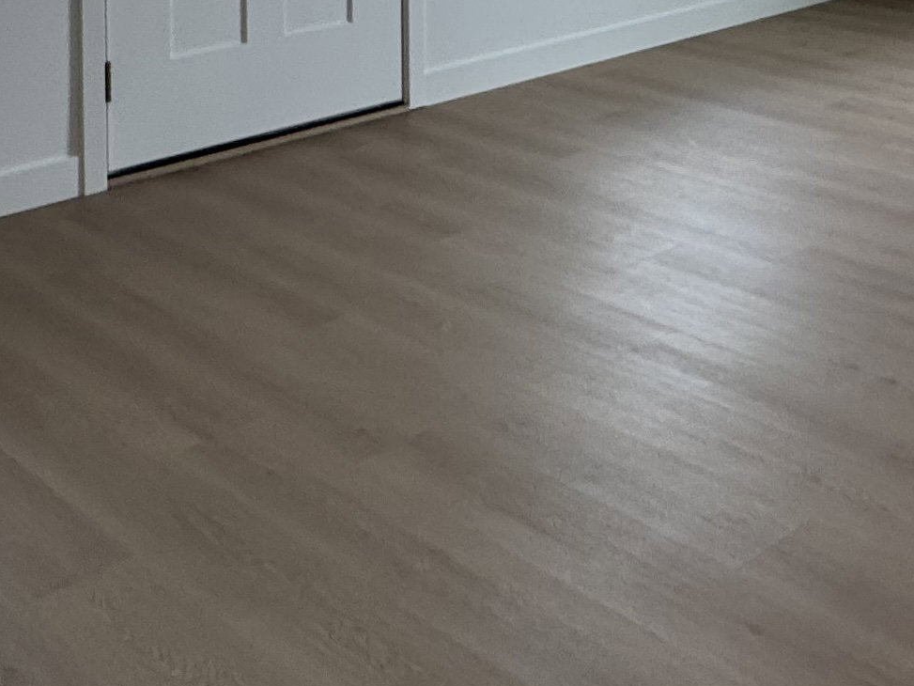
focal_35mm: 58
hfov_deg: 31.9
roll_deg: +0.2
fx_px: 1532
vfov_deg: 21.7
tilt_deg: +0.5
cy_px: -301
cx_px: 795
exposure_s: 1/120
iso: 40
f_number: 2.2
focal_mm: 2.22
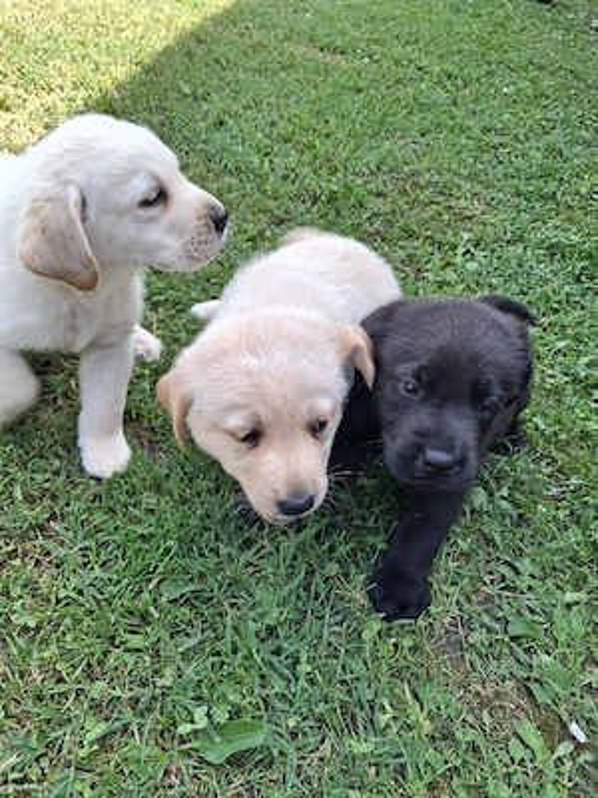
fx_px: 622
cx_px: 299
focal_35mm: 27
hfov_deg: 51.4
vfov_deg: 65.3
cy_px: 399
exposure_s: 1/112
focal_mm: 4
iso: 25
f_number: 1.8
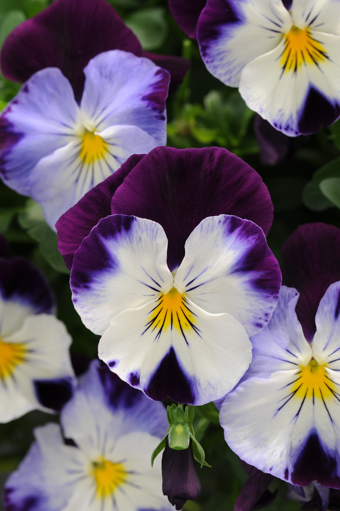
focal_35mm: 158
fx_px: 2237
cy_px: 256
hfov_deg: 8.7
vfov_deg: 13.1
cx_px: 170
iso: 200
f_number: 11
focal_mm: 105
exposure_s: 1/60
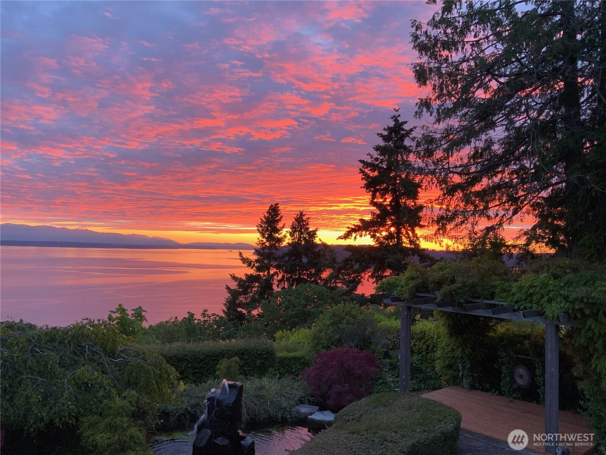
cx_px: 303
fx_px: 508
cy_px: 228
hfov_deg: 61.7
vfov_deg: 48.2
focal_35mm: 29
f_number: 1.8
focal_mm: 3
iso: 64
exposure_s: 1/81
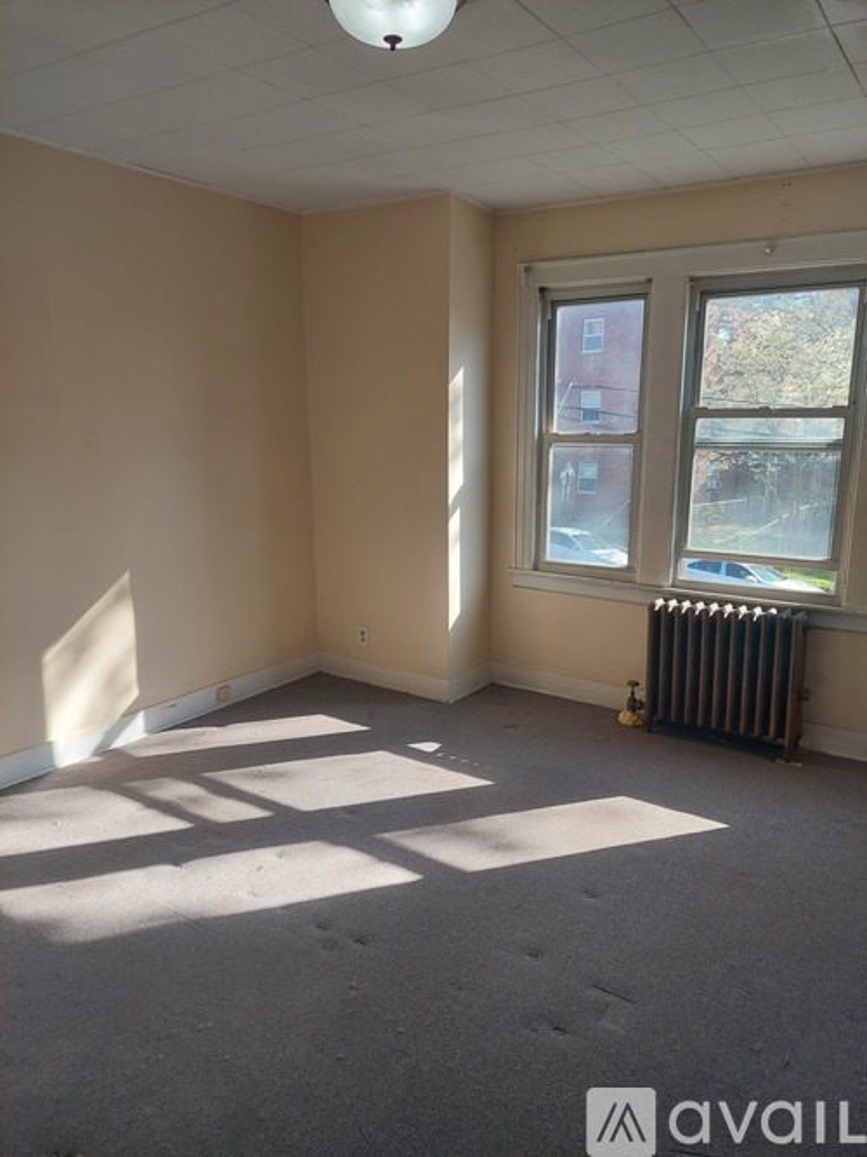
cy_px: 578
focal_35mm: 24
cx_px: 434
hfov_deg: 56.8
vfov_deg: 71.6
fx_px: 802
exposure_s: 1/120
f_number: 1.8
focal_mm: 5.23
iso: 40
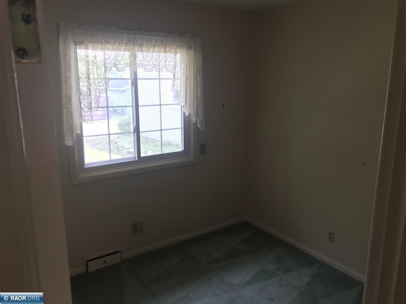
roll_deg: +0.6
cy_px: 152
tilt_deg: -12.8
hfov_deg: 63.4
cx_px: 203
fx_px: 328
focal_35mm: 28
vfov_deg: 49.7
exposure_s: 1/60
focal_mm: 3.99
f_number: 1.8
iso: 25
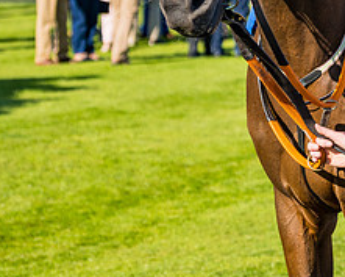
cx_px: 365
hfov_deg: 8.3
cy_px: -6
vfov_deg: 6.7
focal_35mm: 231
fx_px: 2360
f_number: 4
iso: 200
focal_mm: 72
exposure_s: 1/2000
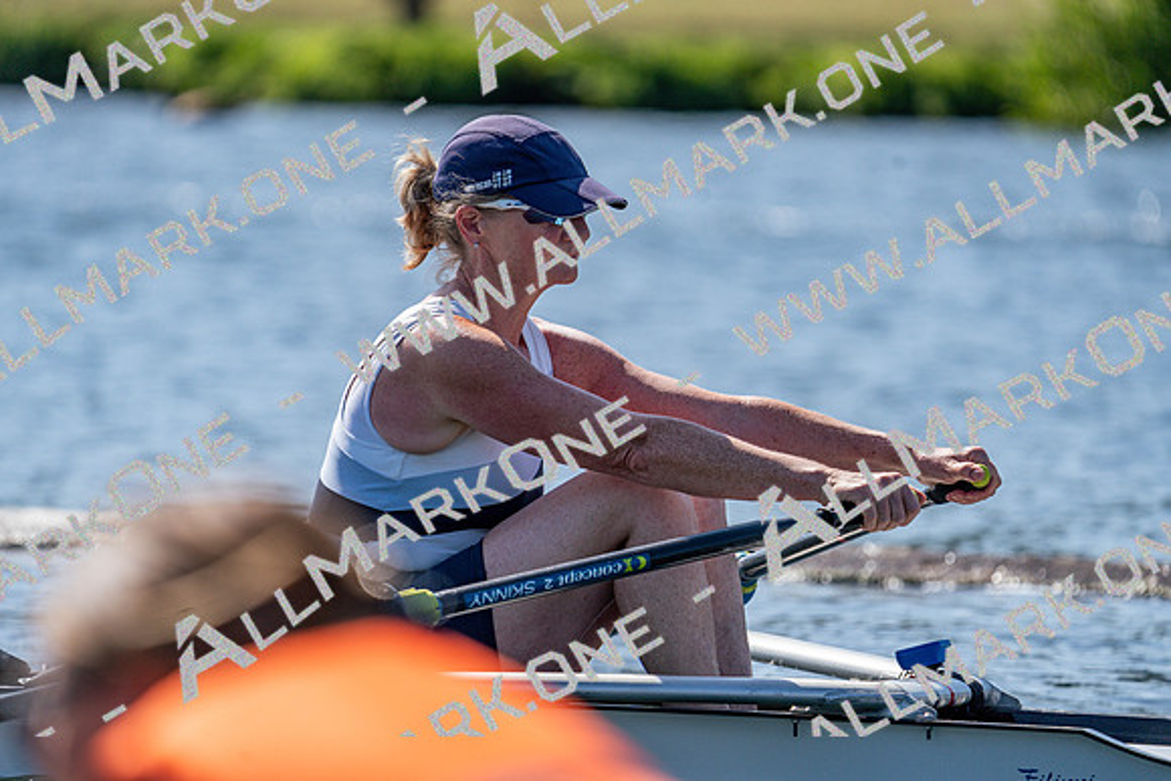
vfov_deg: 3.1
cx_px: 586
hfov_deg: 4.7
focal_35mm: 437
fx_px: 14217
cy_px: 390
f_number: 6.3
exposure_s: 1/2000
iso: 250
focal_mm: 437
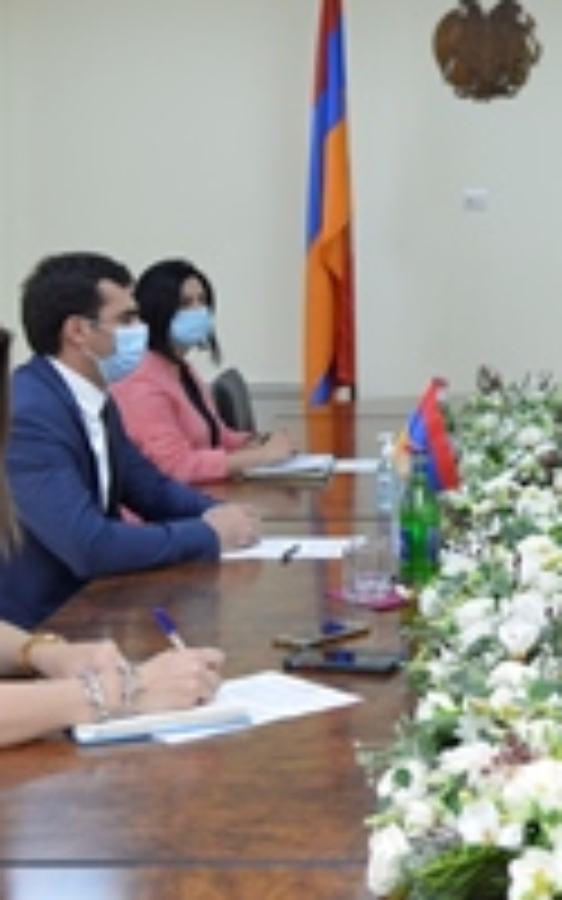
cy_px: 315
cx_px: 540
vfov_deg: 28.8
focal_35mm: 71
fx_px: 1740
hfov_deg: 18.0
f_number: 4
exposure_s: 1/160
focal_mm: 34
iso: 2000
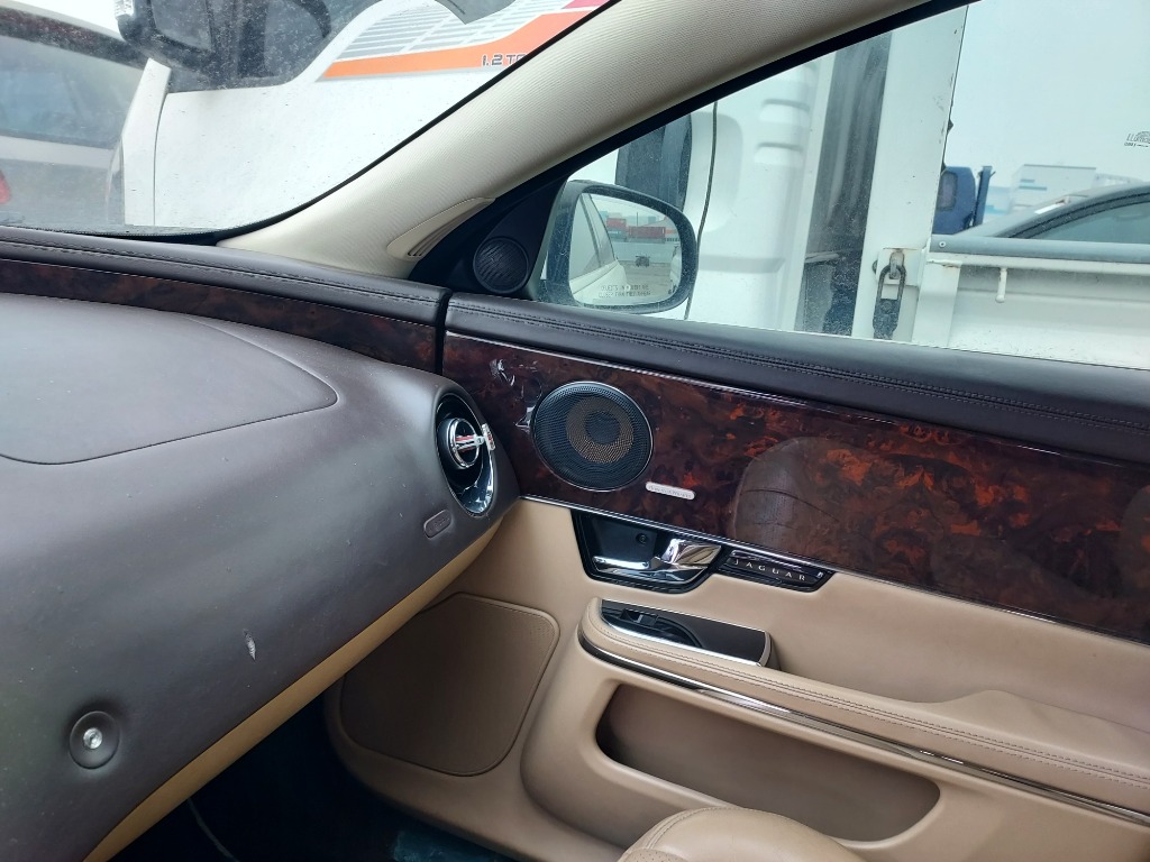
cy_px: 431
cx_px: 575
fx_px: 797
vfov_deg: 56.8
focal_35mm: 24
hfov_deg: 71.6
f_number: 1.8
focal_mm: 4.6
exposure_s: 1/60
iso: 100
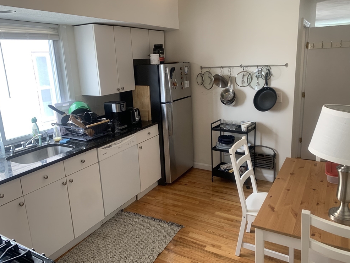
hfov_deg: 65.3
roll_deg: +2.1
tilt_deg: -10.6
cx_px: 174
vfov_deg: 51.4
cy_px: 129
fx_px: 273
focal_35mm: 27
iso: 100
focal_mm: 4.25
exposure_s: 1/101
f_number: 1.8
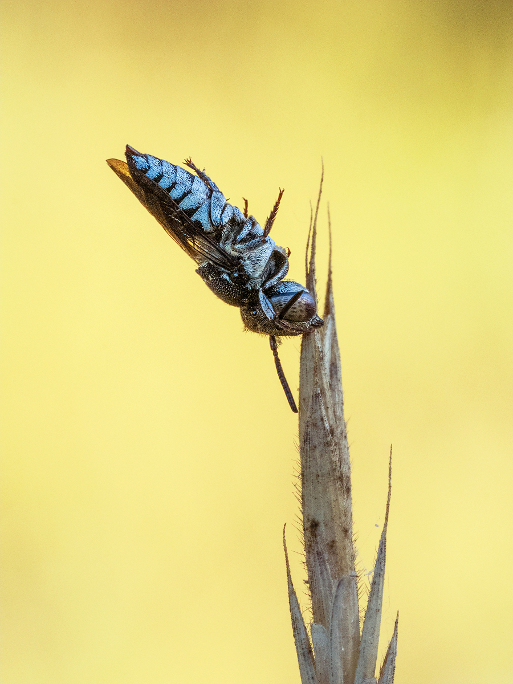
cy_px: 342
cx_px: 256
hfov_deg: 8.2
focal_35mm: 180
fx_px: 3557
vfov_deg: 11.0
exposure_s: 1/160
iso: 3200
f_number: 22
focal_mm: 90
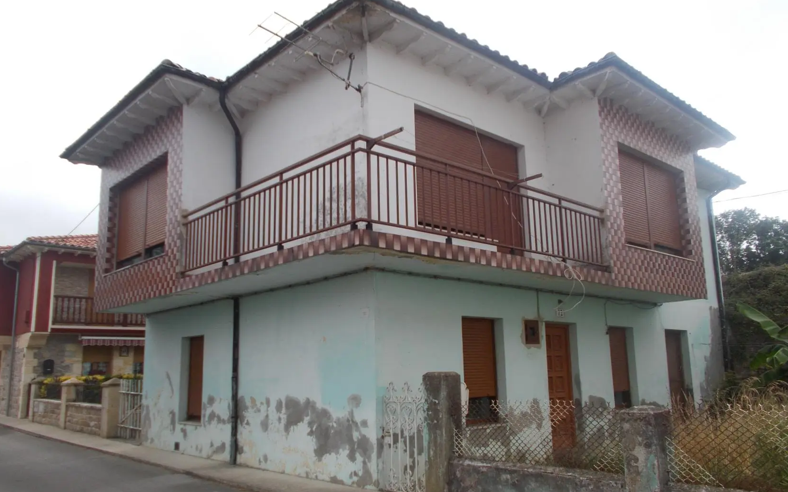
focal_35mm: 28
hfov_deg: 66.5
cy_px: 265
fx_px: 601
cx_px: 391
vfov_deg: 44.5
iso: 80
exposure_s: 1/250
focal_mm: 4.6
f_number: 3.2
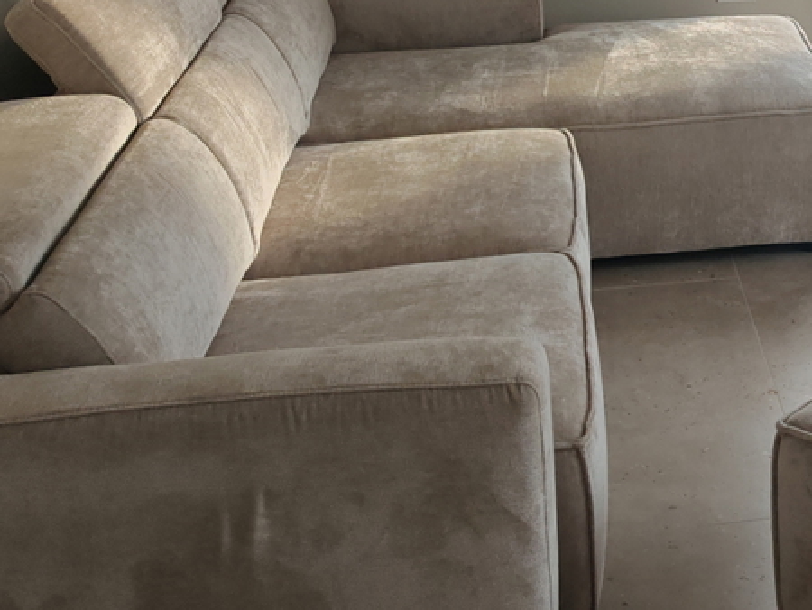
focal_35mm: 72
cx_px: 1018
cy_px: -81
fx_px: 1690
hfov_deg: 24.1
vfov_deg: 19.5
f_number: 2
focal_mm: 6.83
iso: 50
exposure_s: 1/160
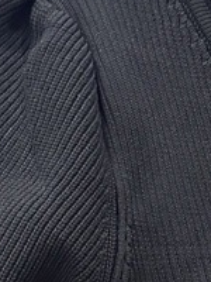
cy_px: 515
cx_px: 439
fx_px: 975
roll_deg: +0.7
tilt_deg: -14.7
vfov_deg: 14.4
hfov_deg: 11.1
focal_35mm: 120
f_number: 1.78
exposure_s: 1/50
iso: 800
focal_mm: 6.86
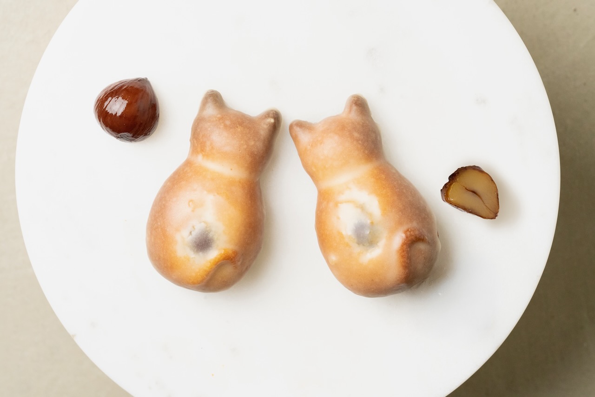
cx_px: 298
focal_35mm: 105
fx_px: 1736
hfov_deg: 19.5
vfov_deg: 13.0
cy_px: 198
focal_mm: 105
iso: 5000
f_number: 8
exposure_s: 1/60
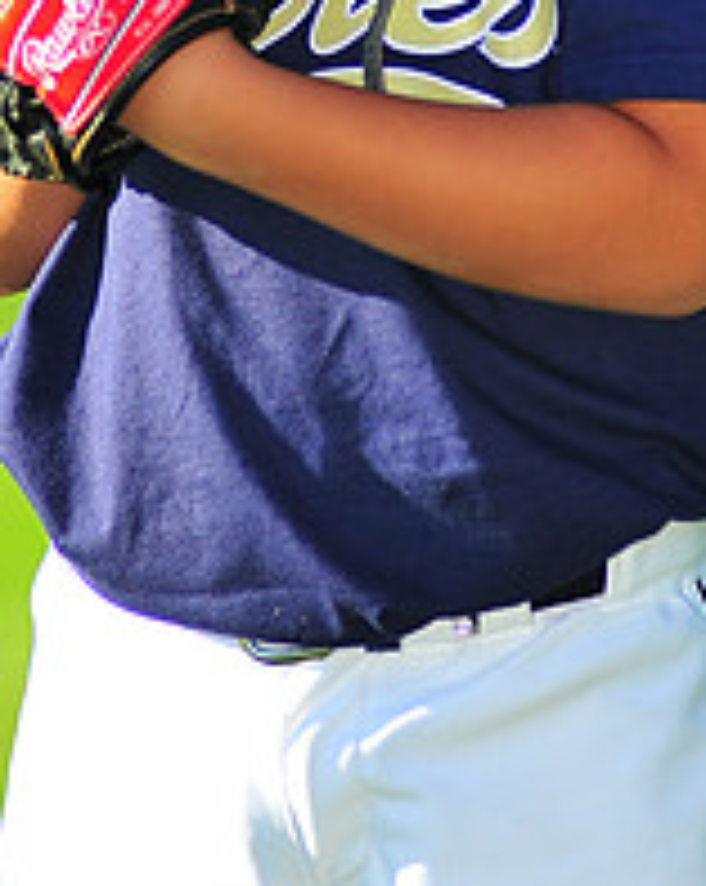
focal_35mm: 498
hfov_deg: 3.1
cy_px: -396
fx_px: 13037
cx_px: 324
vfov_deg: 3.9
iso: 200
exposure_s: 1/1000
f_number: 3.5
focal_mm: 180
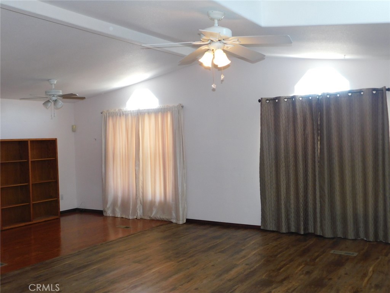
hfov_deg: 51.4
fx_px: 406
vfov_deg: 39.7
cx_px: 195
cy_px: 146
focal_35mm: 36
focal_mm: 6.3
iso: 200
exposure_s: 1/30
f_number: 3.5
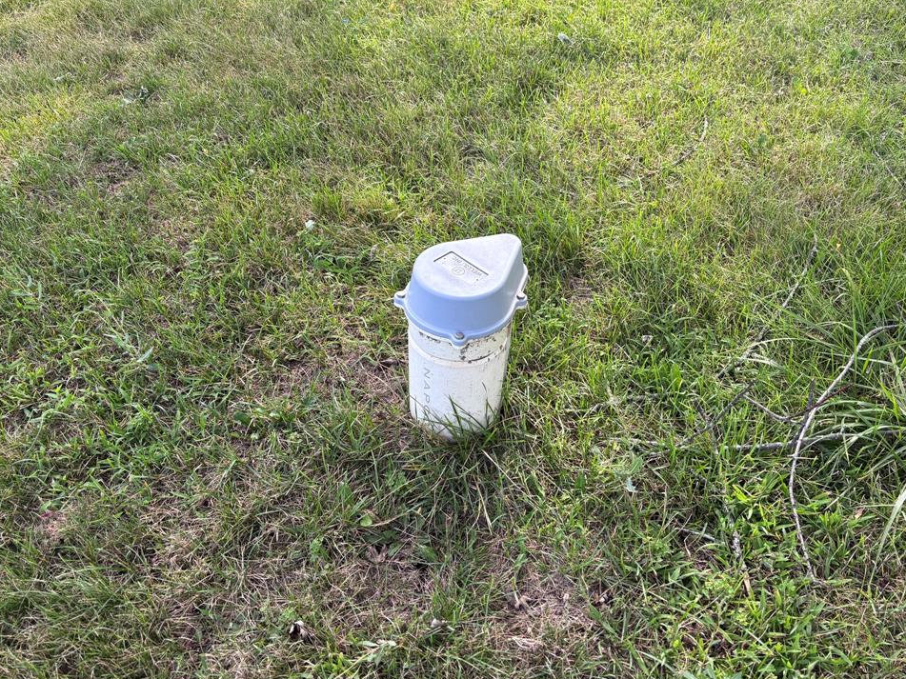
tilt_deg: -44.3
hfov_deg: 63.4
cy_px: 349
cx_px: 464
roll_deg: -0.9
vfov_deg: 49.7
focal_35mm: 28
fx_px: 733
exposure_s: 1/353
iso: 50
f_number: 1.6
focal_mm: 5.96
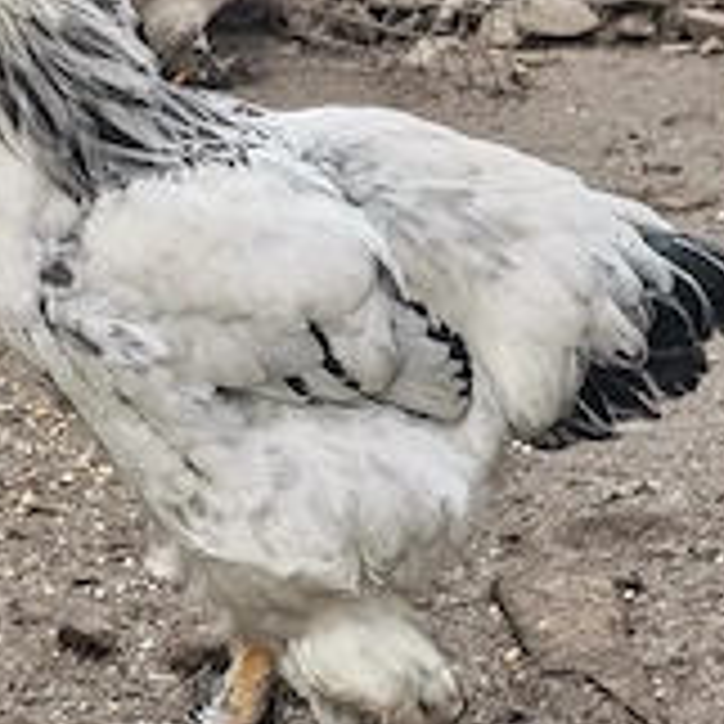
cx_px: 315
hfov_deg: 30.0
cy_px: 58
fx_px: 1349
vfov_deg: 28.7
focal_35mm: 57
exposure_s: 1/116
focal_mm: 4.75
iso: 50
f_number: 1.8
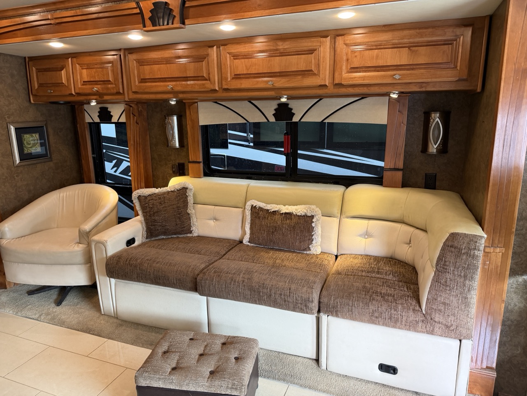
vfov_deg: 56.8
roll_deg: +2.7
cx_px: 264
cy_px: 198
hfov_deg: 71.6
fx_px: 365
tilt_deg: -10.7
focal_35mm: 24
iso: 200
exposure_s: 1/72
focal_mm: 6.76
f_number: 1.78
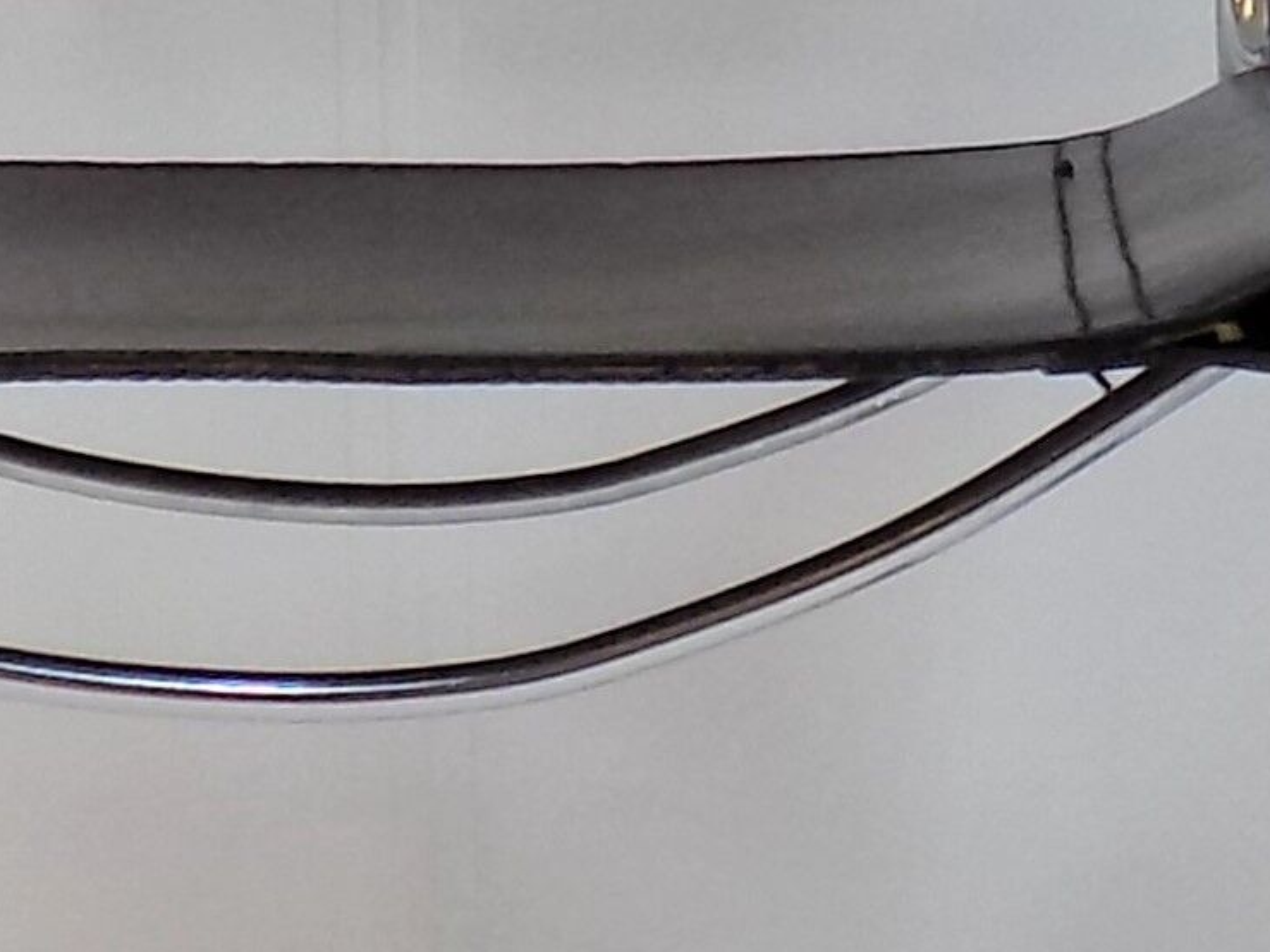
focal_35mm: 155
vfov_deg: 9.6
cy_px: 235
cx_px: 1627
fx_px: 5686
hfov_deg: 12.4
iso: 80
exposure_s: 1/50
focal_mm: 4
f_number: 3.1
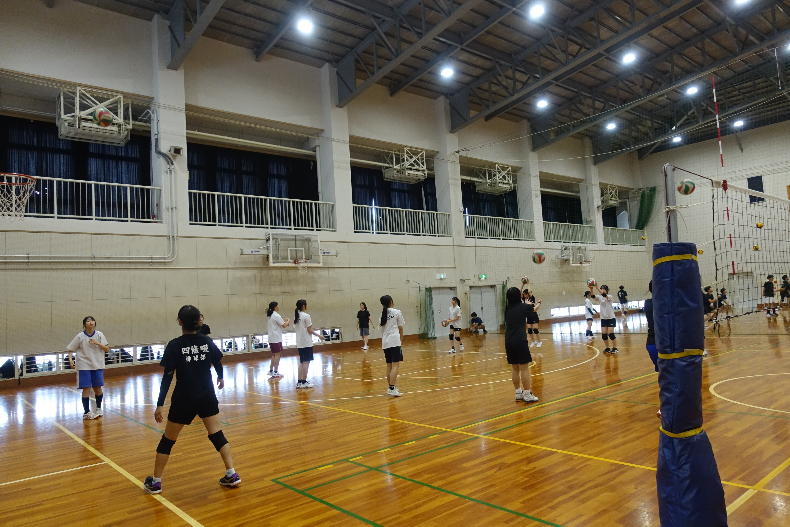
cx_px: 395
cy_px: 264
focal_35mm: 24
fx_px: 527
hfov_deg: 73.7
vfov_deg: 53.1
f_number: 2.2
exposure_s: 1/250
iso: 1000
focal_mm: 8.8
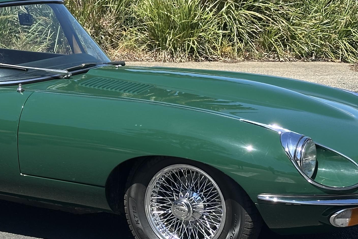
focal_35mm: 114
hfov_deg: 17.7
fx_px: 1134
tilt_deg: -6.3
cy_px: 97
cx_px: 56
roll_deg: -0.5
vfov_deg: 12.0
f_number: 1.78
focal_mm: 6.86
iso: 64
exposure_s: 1/2252
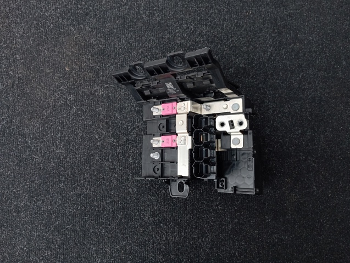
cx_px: 175
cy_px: 132
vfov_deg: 49.9
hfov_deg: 63.4
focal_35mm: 28
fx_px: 284
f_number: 1.8
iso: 557
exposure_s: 1/33.3
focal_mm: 4.22
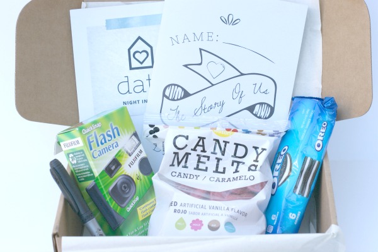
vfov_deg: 18.2
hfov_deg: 27.0
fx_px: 787
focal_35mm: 75
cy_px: 126
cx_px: 189
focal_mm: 50
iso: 100
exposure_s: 1/160
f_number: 5.6
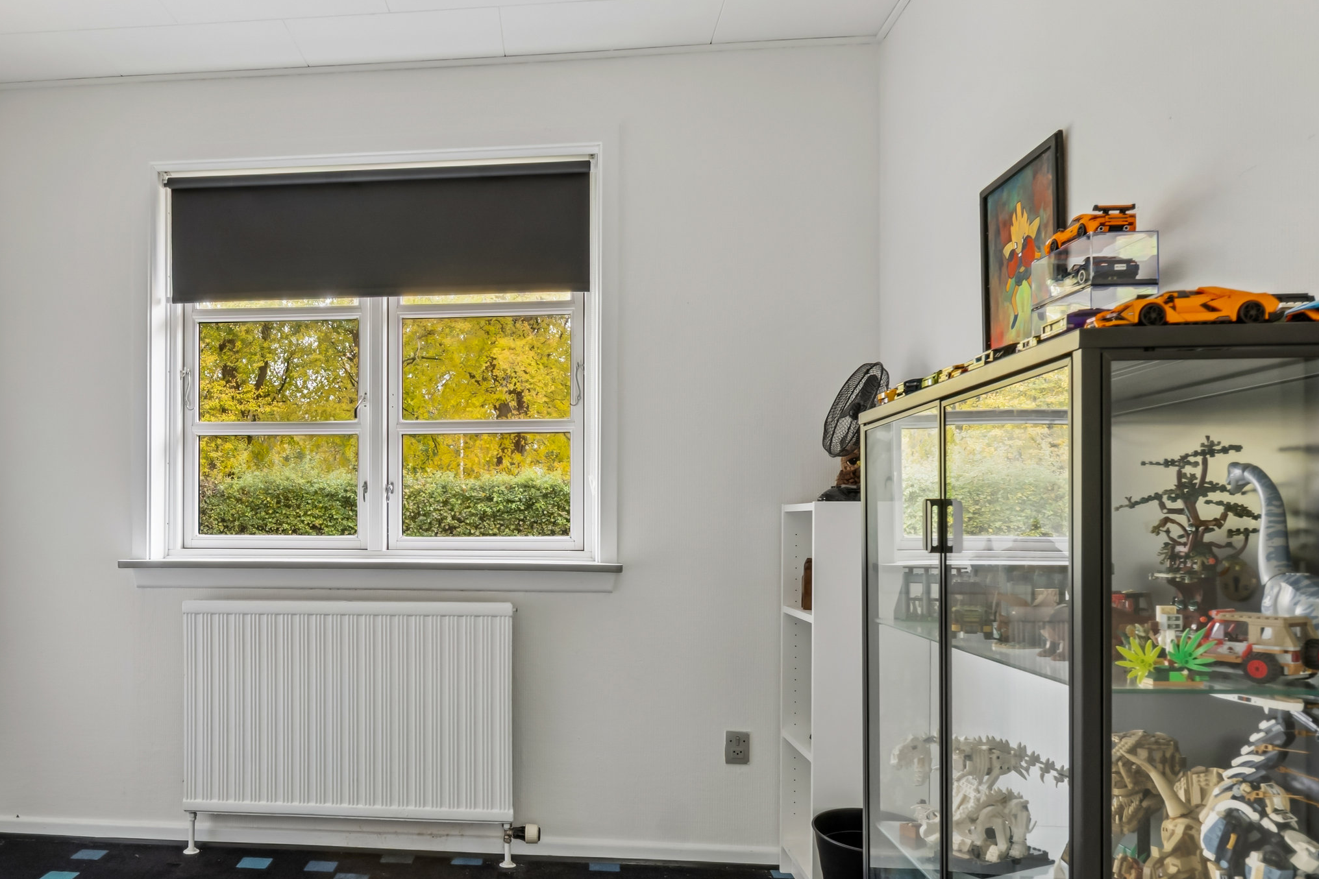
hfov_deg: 58.8
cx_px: 429
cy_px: 512
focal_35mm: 31
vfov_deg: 42.2
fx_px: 1136
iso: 200
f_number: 8
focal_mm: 14
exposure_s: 1/4
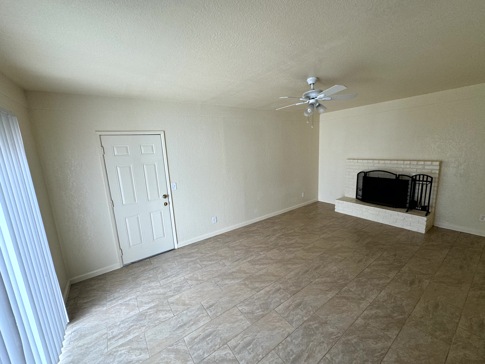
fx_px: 196
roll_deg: +3.1
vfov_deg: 85.7
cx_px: 242
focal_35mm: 14
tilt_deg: -10.3
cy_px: 182
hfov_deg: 102.1
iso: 80
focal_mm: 2.22
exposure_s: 1/99
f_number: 2.2
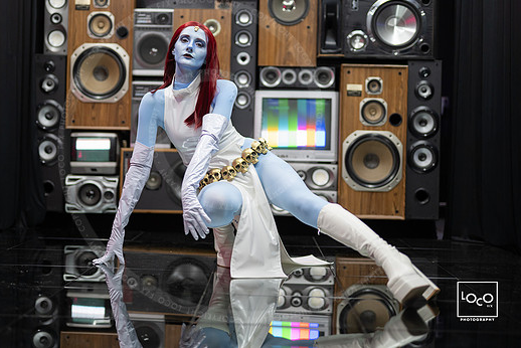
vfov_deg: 24.2
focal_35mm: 56
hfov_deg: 35.6
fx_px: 811
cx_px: 233
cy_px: 154
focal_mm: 50
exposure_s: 1/250
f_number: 1.2
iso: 1000
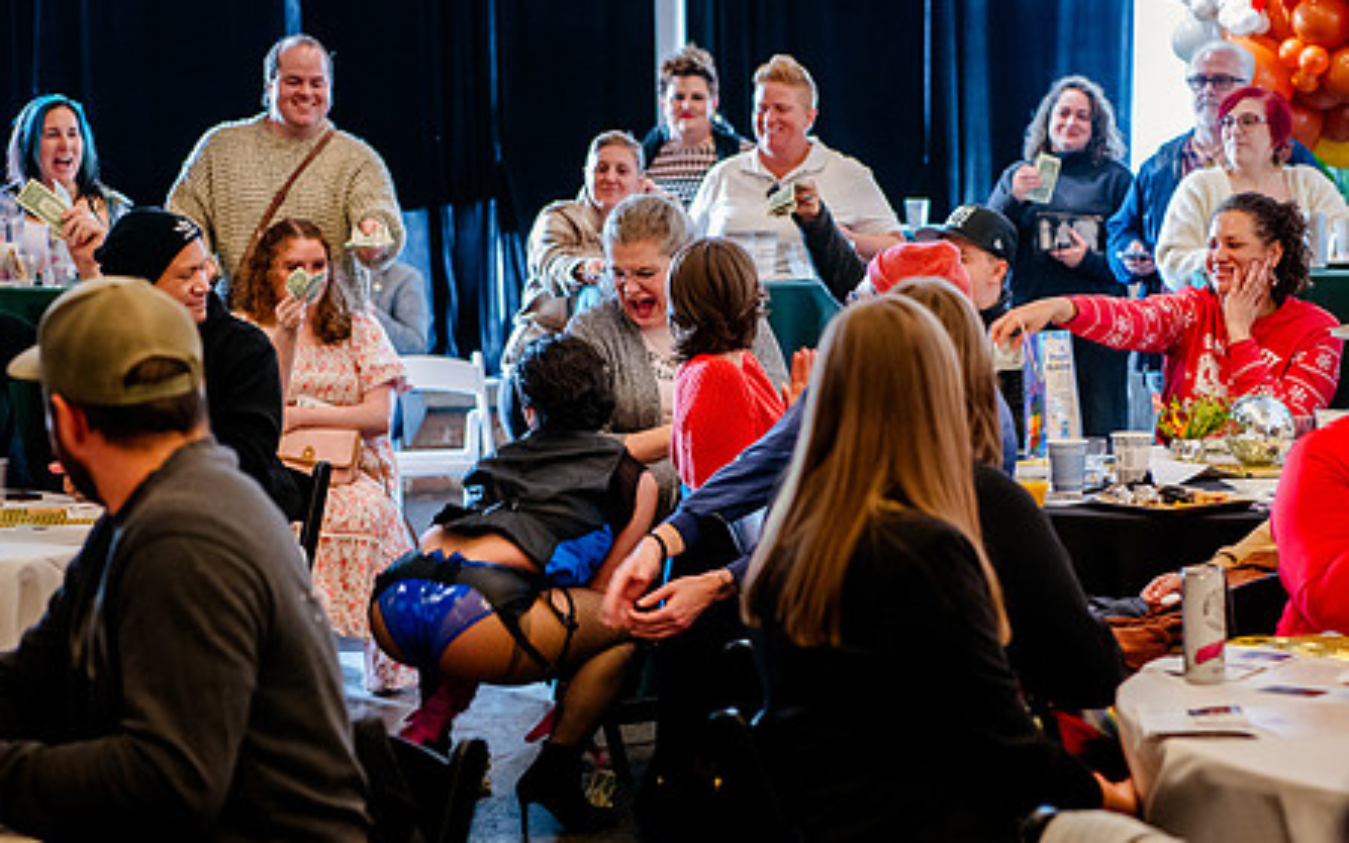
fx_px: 3419
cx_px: 712
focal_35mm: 93
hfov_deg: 22.3
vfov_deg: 14.1
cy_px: 412
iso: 5000
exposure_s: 1/60
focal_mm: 70
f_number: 2.8
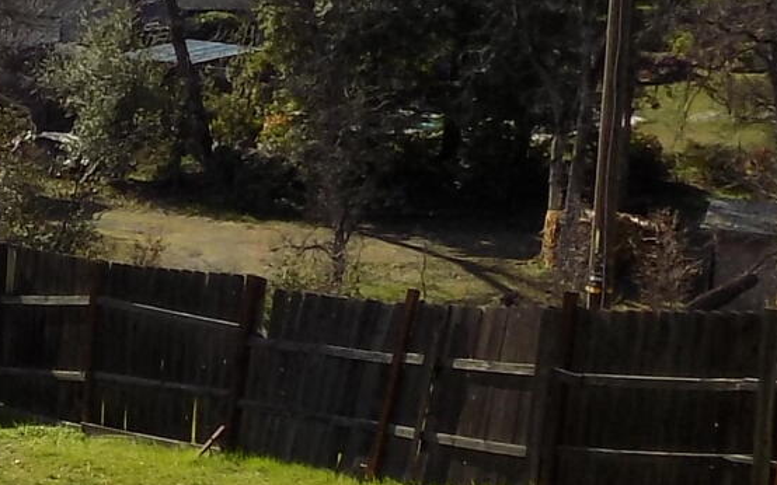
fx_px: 2795
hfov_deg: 15.6
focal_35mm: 132
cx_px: 41
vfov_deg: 9.8
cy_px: 507
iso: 80
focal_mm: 4
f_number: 3.1
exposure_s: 1/800
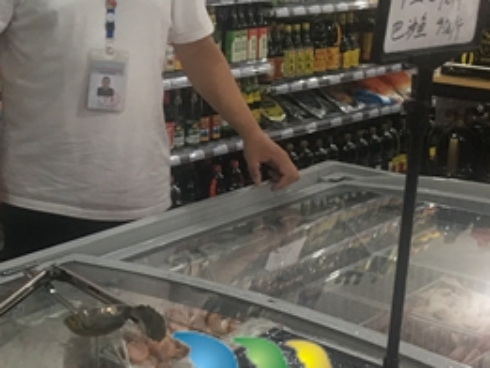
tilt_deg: -7.6
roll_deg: +0.0
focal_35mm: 71
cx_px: -26
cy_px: 64
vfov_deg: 20.5
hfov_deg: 25.7
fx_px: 1005
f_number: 2.2
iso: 64
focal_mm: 4.15
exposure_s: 1/17
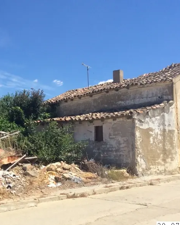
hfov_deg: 33.7
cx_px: 53
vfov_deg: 42.0
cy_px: 114
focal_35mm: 44
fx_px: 293
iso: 32
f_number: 2.4
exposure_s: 1/1546
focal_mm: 3.3
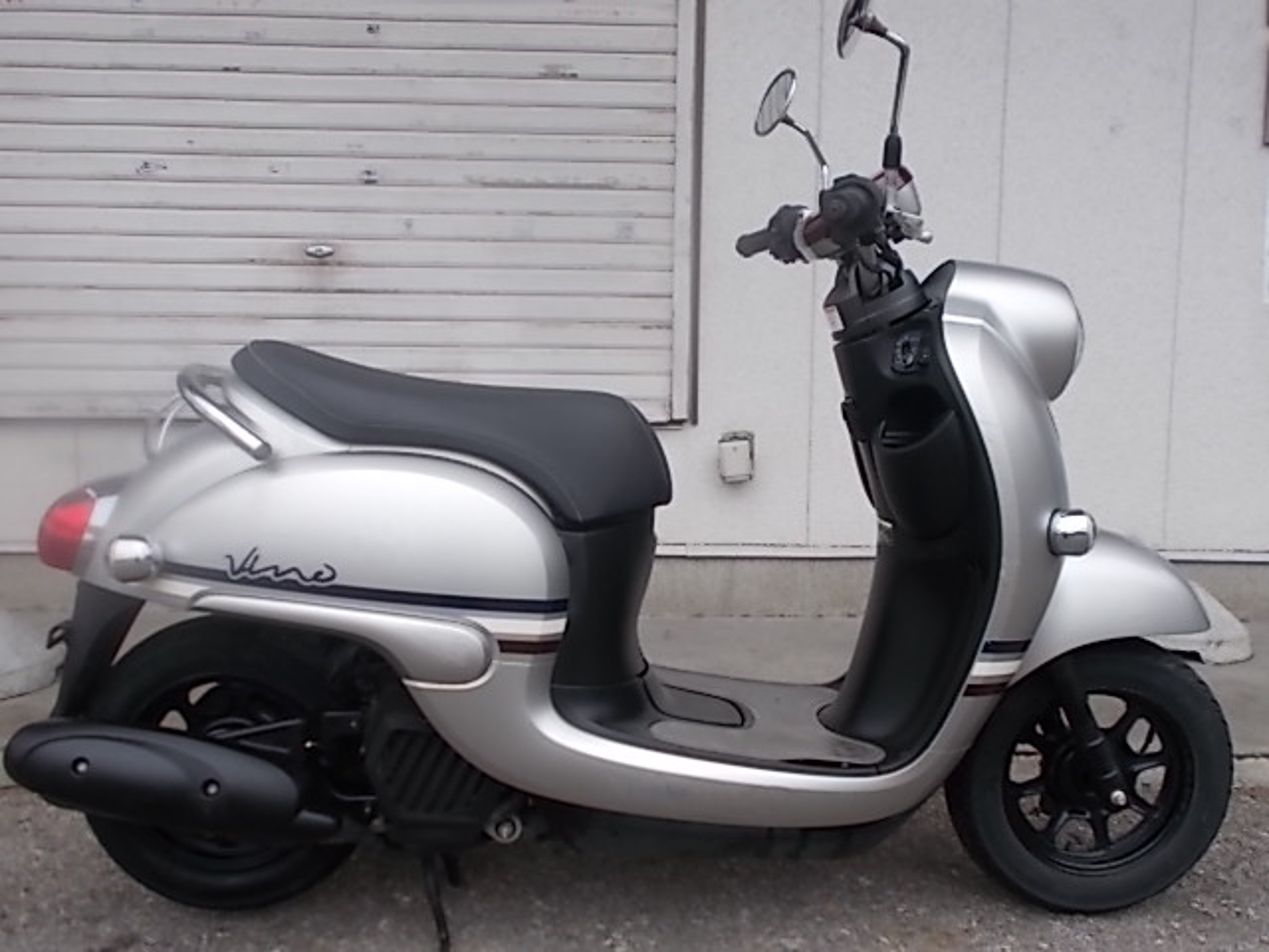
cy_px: 476
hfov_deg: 54.0
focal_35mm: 34
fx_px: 1246
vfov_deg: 41.8
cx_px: 634
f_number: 3.6
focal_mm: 6
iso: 80
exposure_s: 1/400
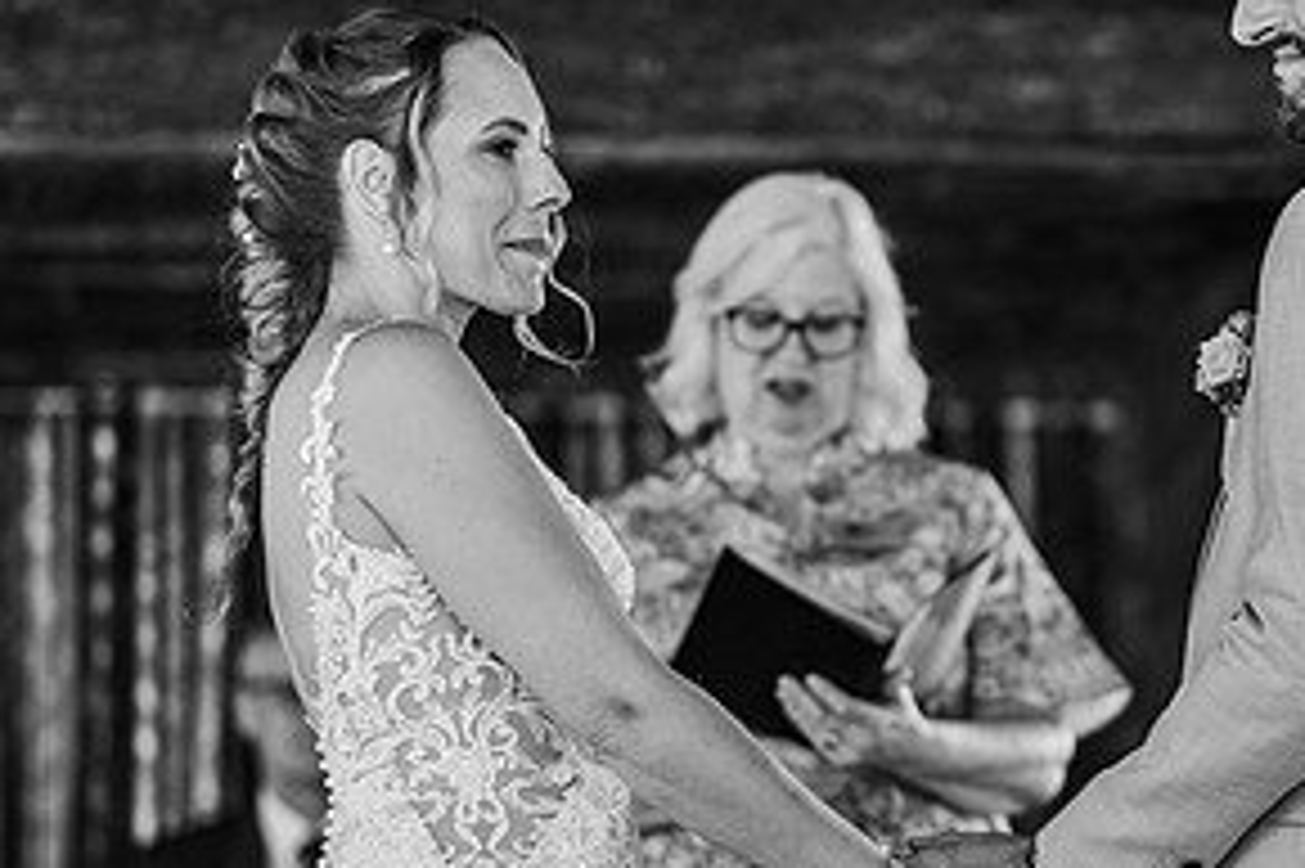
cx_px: 1044
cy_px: 459
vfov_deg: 8.1
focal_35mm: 170
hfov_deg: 12.0
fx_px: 6159
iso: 320
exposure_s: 1/200
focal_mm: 85
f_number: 1.8
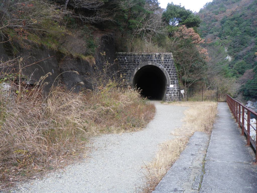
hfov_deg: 52.6
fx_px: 260
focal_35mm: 35
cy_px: 96
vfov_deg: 40.7
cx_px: 128
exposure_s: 1/100
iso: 64
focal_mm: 6.2
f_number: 3.8
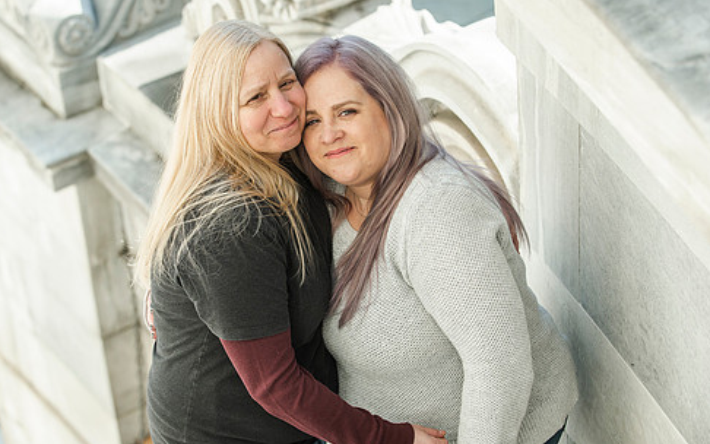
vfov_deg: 13.0
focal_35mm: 101
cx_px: 308
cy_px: 187
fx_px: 1955
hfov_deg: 20.6
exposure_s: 1/1250
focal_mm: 80
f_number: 4
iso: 400
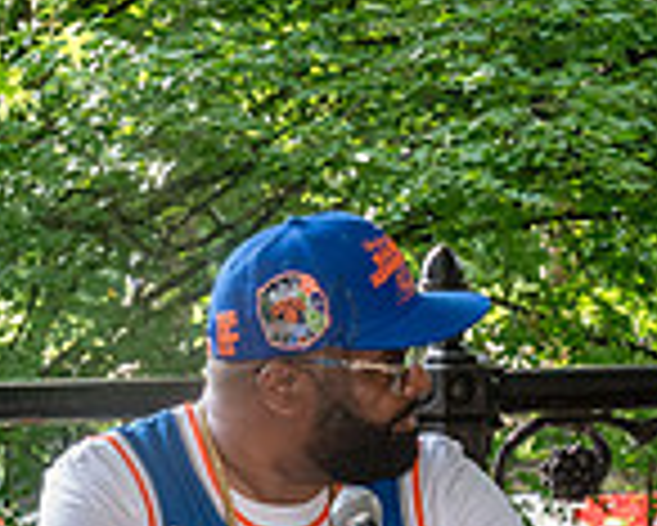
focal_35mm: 186
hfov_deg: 10.4
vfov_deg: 8.3
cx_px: 333
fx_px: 3619
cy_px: 351
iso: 1250
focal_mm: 50
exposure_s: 1/160
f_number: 7.1
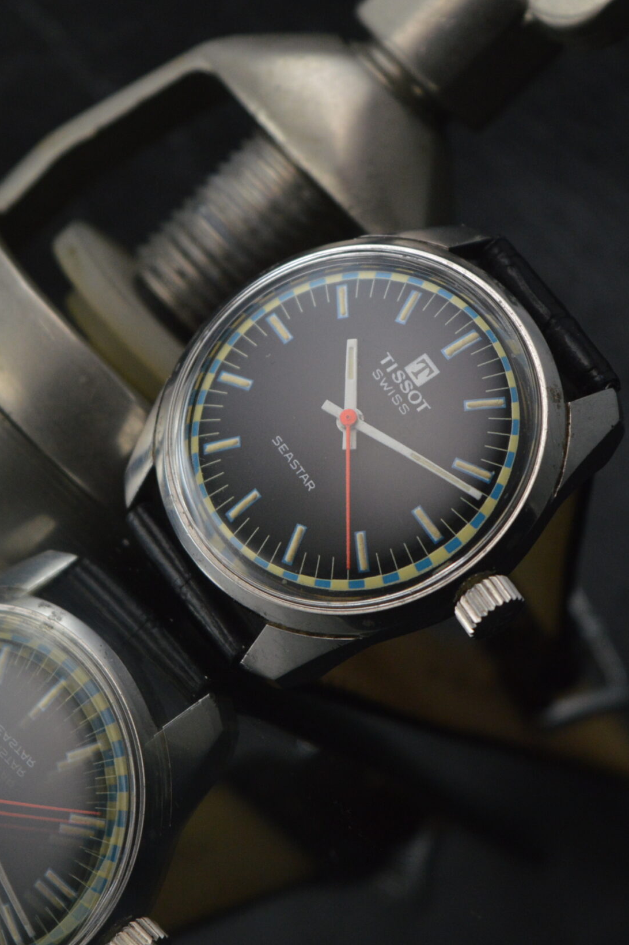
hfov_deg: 10.6
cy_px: 472
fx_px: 3376
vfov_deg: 15.9
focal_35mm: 129
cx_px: 320
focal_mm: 55
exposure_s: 1/160
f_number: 6.3
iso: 800
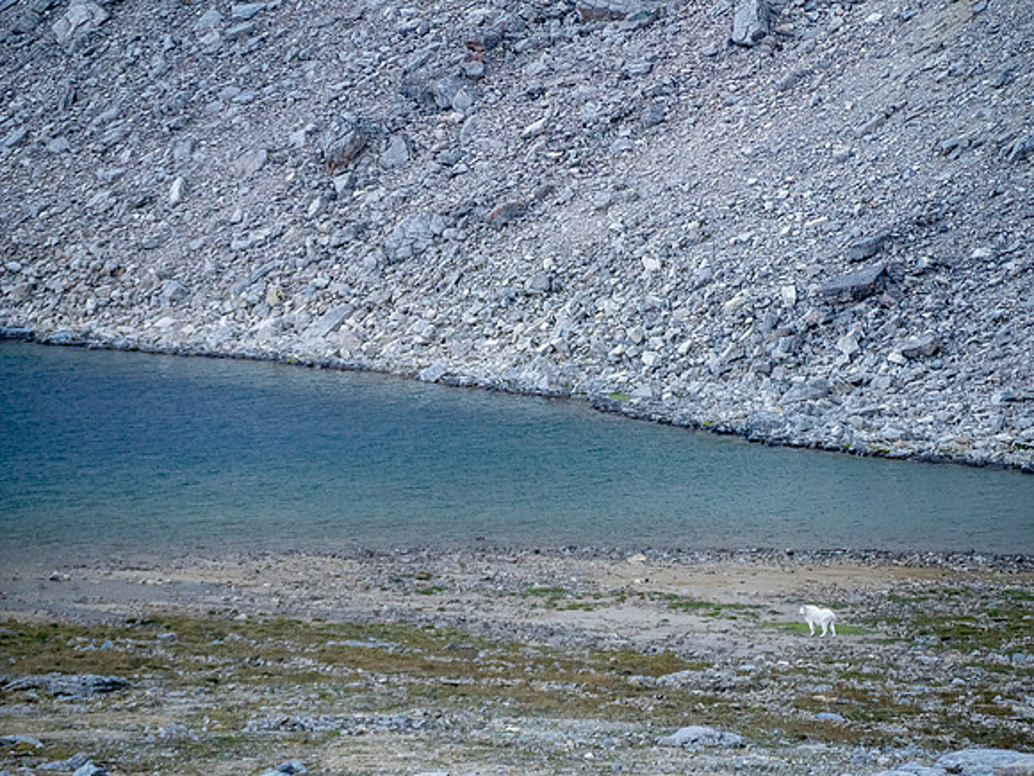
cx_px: 517
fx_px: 8961
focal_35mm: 300
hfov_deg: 6.6
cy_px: 388
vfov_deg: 5.0
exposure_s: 1/320
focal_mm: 150
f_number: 5.6
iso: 800
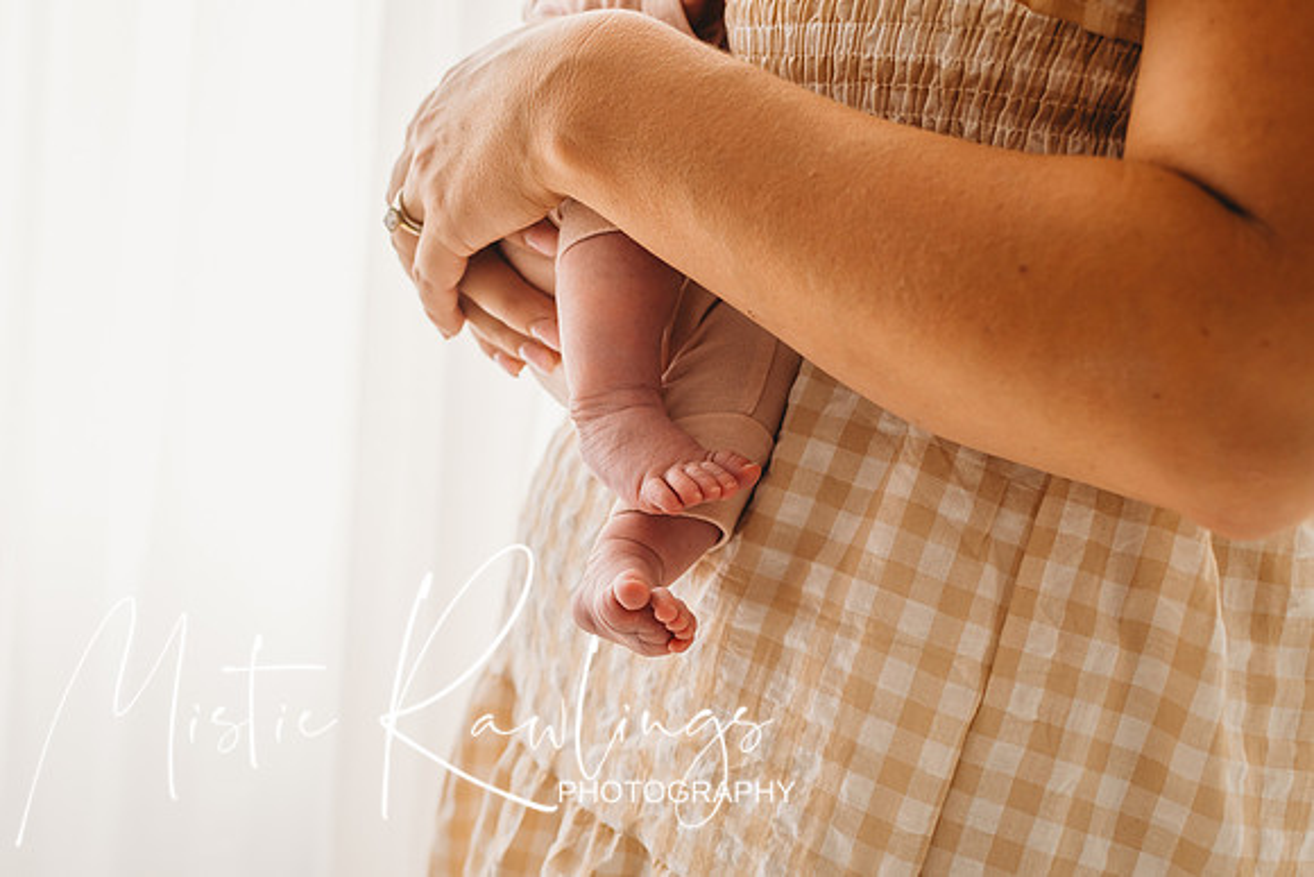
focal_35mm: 46
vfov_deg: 28.8
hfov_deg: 41.9
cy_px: 581
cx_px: 443
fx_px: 1693
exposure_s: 1/50
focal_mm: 35
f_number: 3.5
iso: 250
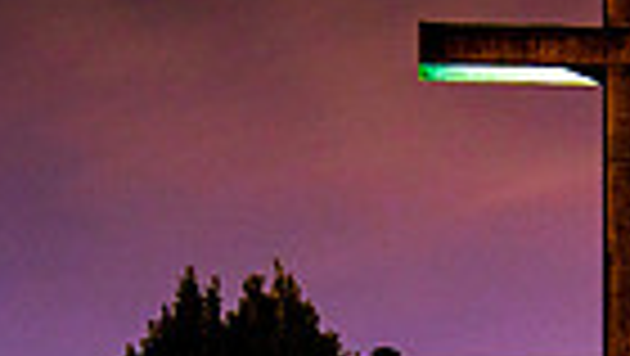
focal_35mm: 82
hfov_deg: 24.5
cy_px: 499
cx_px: 657
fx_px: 1371
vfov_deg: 14.0
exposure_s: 30
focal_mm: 15
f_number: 7.1
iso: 100
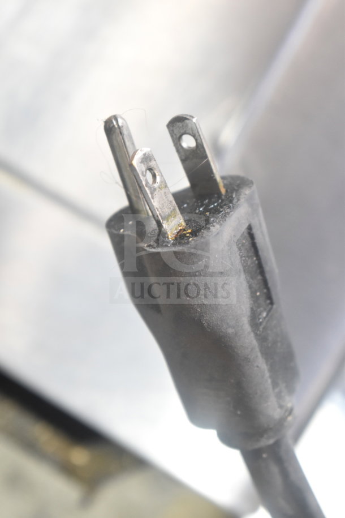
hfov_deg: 16.6
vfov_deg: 24.6
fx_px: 1186
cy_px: 259
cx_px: 172
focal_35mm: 82
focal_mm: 55
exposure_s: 1/100
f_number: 5.6
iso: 1400
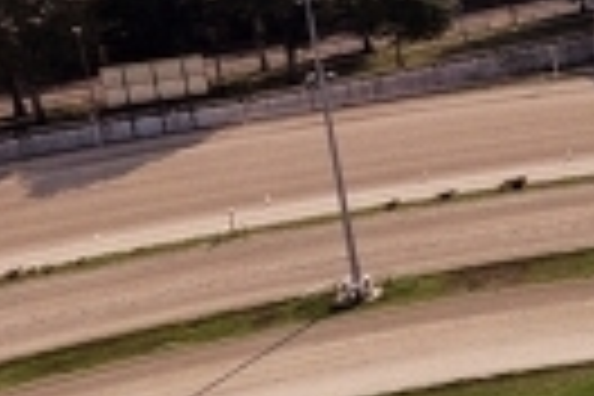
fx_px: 1501
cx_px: 1719
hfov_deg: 12.0
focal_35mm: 91
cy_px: -68
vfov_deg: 14.6
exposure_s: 1/1600
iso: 200
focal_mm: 8
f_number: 9
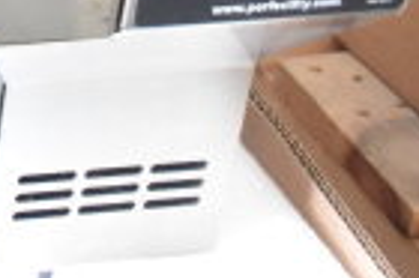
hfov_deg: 12.3
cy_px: -300
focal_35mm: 144
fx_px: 1674
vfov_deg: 8.9
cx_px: -470
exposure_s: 1/125
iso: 6400
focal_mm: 22
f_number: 5.6
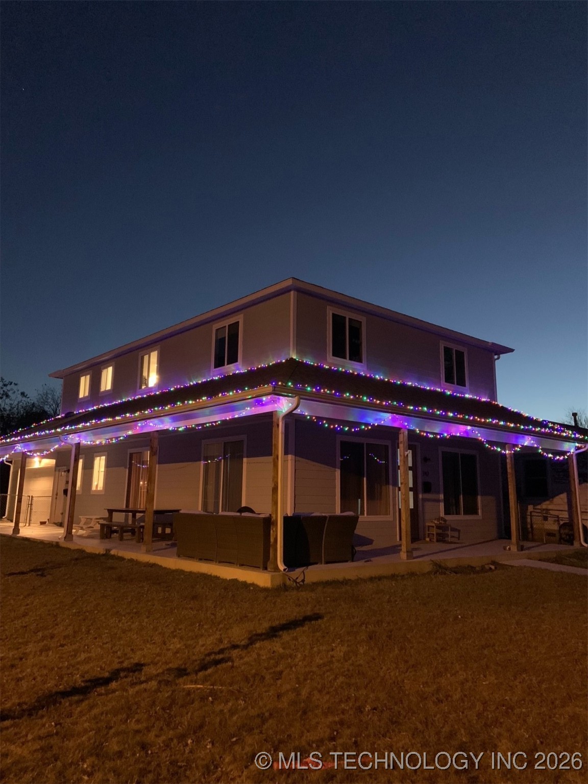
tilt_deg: +9.6
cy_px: 392
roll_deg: -0.8
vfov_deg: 67.3
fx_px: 589
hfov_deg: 53.1
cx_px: 294
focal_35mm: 26
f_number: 1.8
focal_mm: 4.25
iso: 2000
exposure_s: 1/15
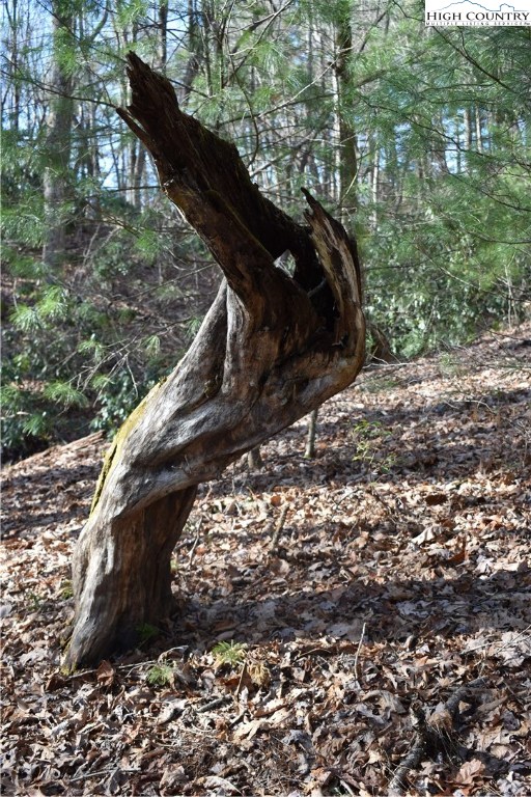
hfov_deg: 34.2
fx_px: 863
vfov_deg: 49.6
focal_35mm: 39
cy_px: 398
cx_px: 266
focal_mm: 26
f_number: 5
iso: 400
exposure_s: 1/250
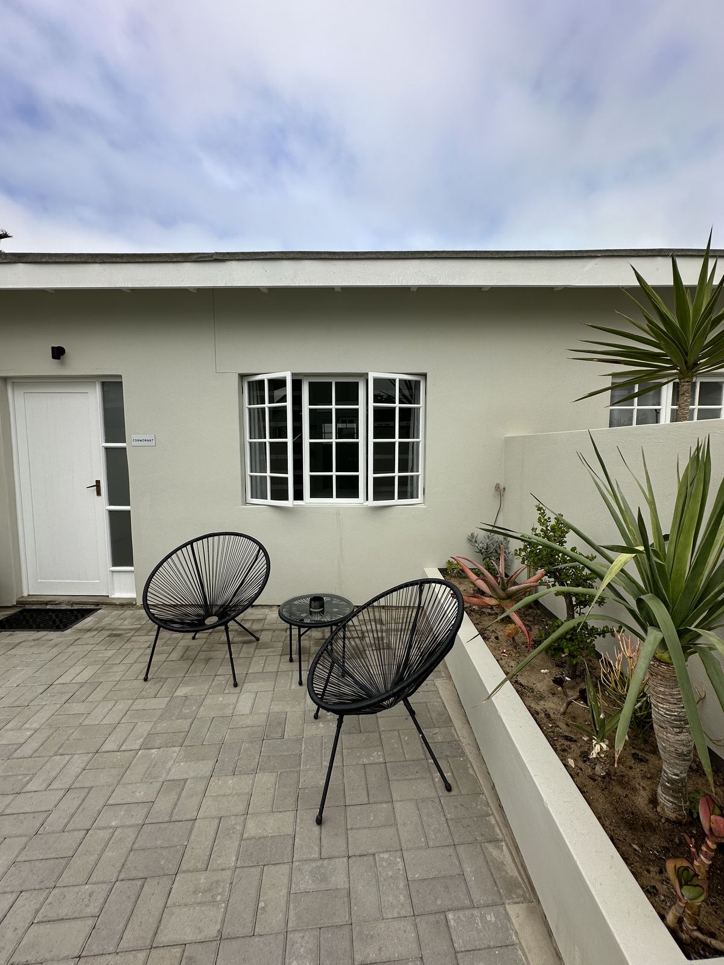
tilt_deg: -4.0
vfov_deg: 102.1
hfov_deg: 85.7
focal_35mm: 14
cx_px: 362
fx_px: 390
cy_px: 482
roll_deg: +0.2
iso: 40
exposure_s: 1/1473
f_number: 2.2
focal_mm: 2.22
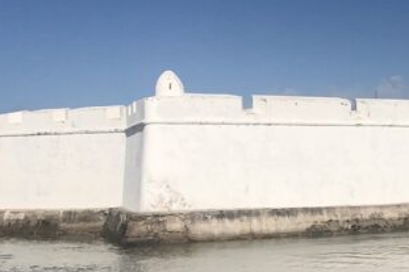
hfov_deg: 20.1
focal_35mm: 96
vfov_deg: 14.1
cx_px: 476
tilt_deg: -2.4
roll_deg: +1.9
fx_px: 1090
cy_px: 233
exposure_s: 1/6897
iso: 25
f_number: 1.8
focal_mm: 3.99
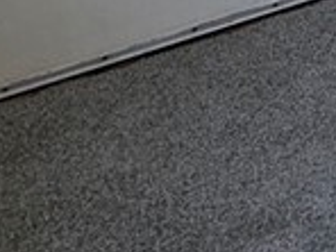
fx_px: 942
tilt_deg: -3.1
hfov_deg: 10.6
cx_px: 1078
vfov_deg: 10.9
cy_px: -474
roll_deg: -1.2
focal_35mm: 97
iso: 80
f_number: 2.2
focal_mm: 2.22
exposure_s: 1/99
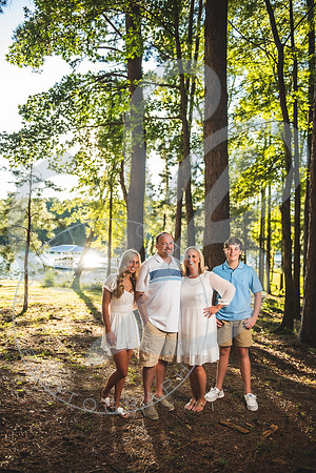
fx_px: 448
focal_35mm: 34
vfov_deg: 55.8
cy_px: 236
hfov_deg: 38.9
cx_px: 158
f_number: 2.8
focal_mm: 34
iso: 100
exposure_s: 1/200
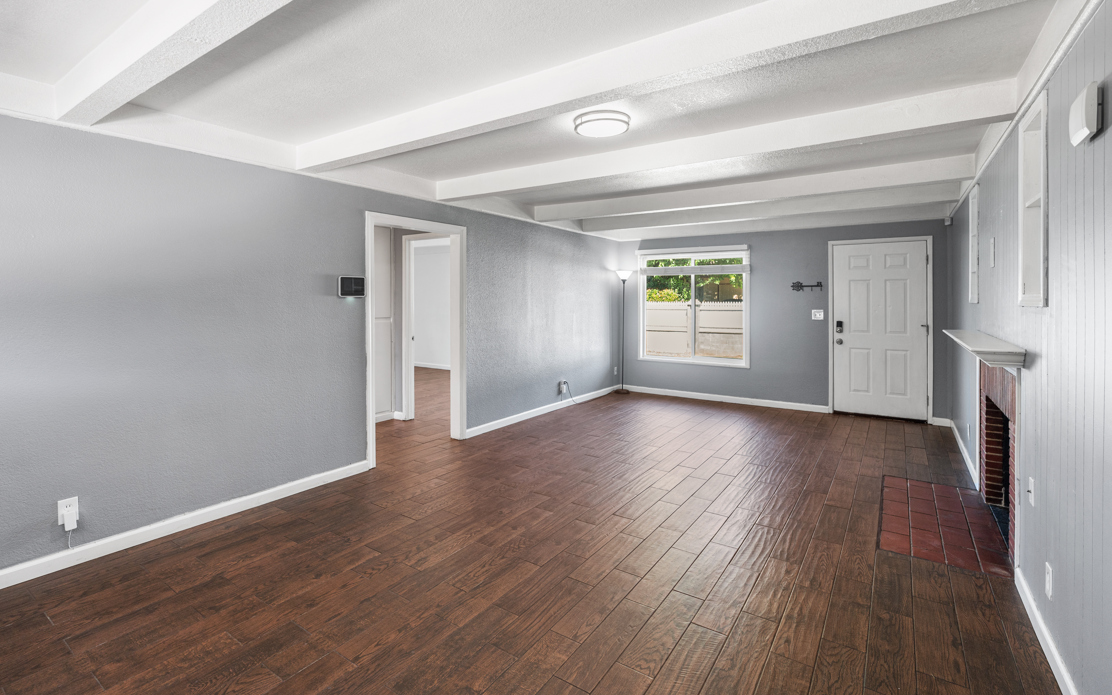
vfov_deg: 66.2
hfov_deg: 92.6
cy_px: 314
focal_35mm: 18
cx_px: 534
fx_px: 531
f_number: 4
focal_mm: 16.5
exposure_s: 1/25
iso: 400
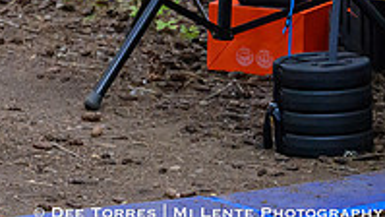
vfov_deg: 4.4
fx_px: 2787
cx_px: -274
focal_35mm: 273
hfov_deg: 7.7
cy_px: -201
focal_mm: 70
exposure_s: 1/640
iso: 10000
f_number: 3.5
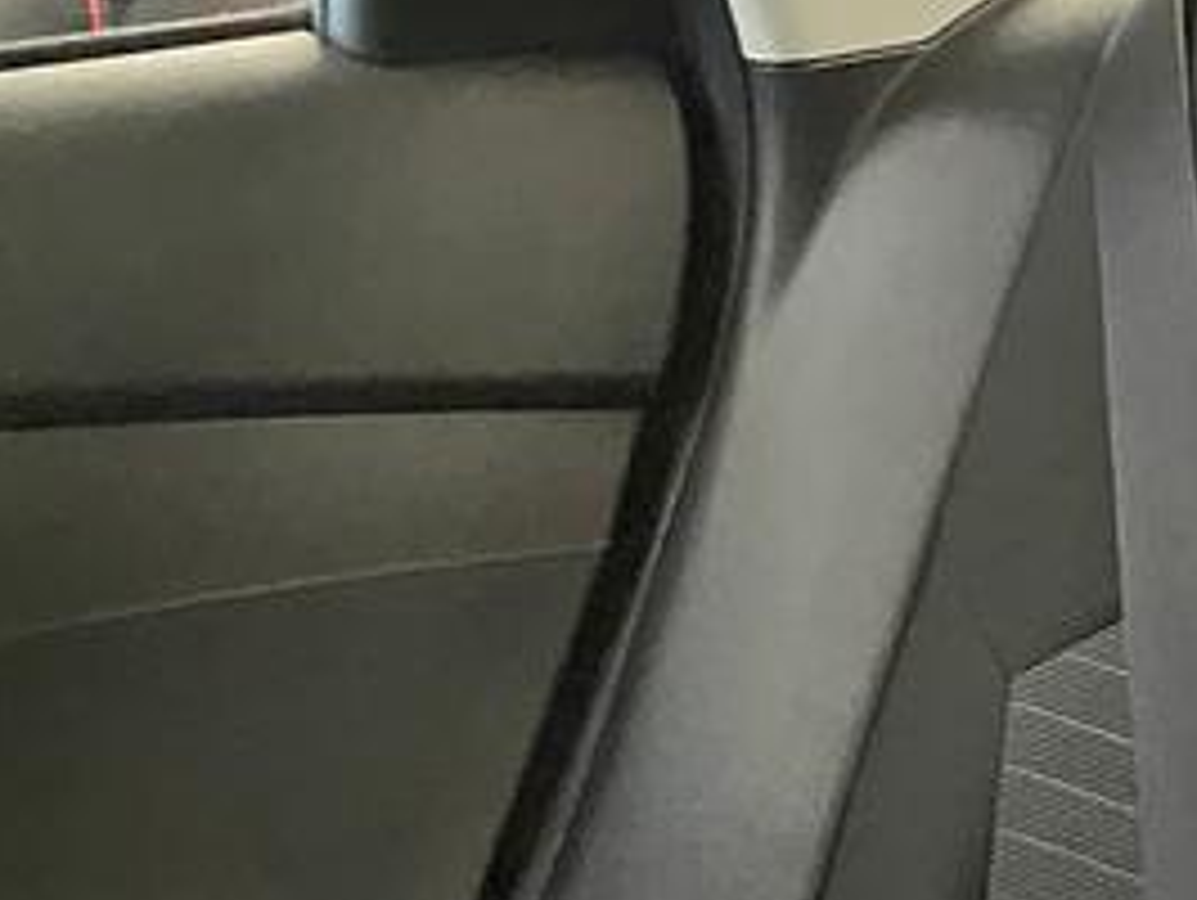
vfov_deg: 10.9
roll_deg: -2.8
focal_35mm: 125
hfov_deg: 13.3
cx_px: 2502
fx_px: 4326
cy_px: 1764
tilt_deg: -33.3
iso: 1000
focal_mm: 4.25
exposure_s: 1/30
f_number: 1.8
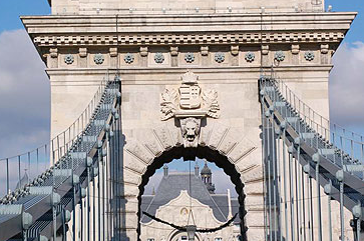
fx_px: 1410
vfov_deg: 9.8
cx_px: 187
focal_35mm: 140
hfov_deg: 14.7
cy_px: 114
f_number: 11
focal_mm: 75
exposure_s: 1/2000
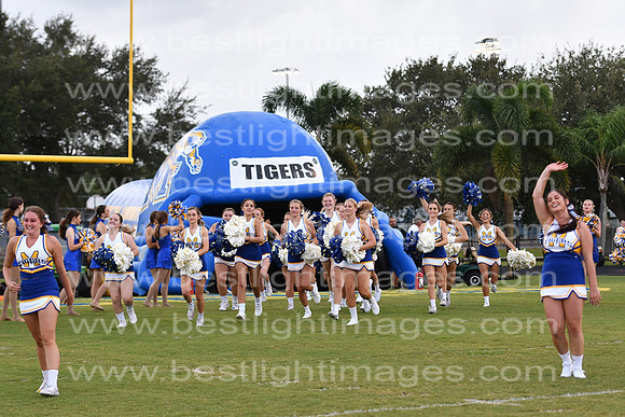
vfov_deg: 10.8
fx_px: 2214
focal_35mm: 128
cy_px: 208
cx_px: 312
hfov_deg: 16.1
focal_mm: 85
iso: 800
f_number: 3.2
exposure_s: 1/1250
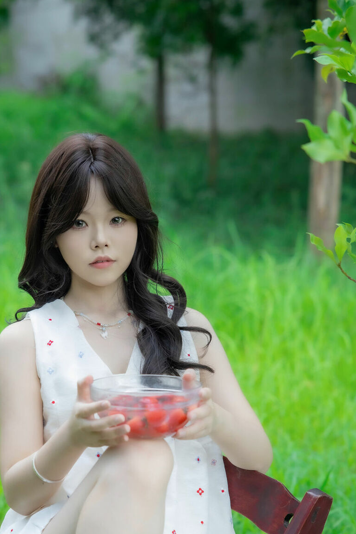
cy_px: 351
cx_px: 143
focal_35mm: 96
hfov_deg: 14.3
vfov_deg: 21.2
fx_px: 1423
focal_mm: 70
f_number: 3.2
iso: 640
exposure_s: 1/125
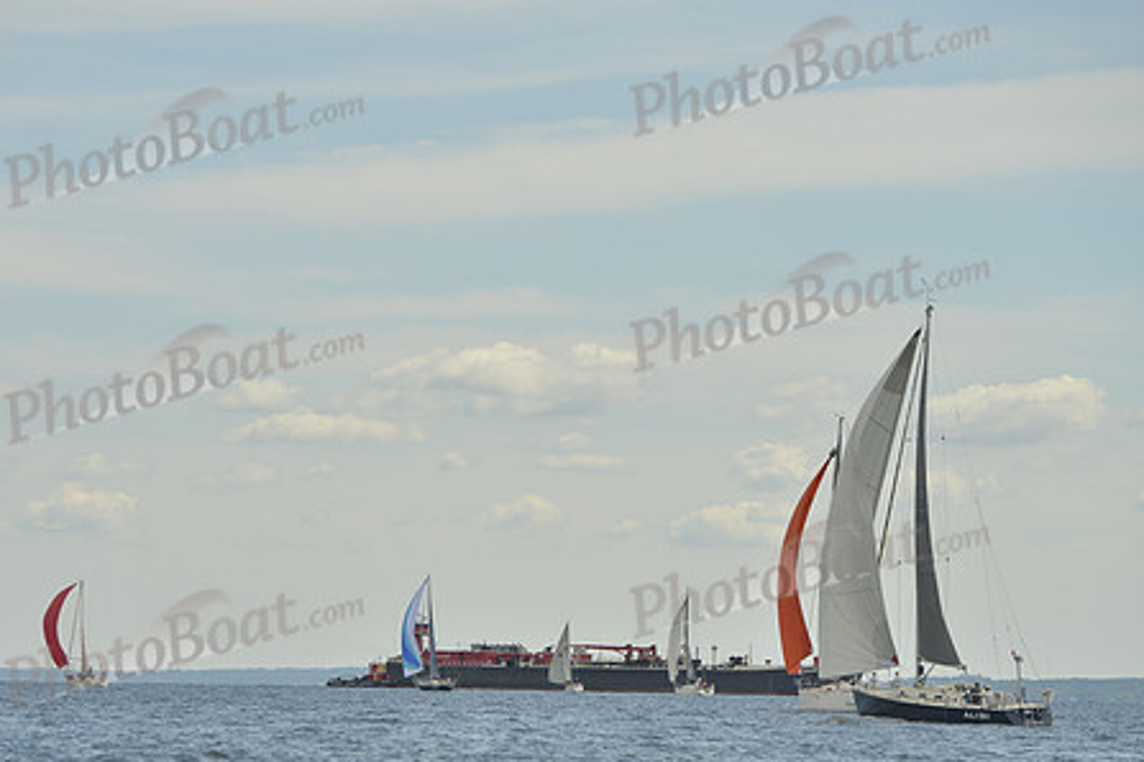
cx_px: 499
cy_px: 474
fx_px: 7626
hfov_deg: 8.6
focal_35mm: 240
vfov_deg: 5.7
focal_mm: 185
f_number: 8
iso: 200
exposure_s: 1/1000
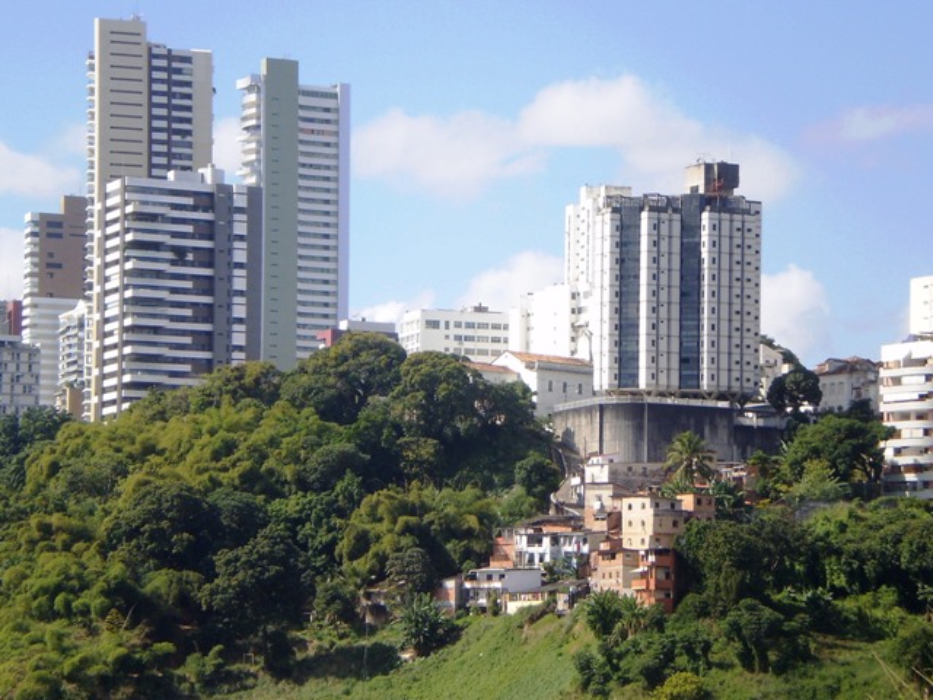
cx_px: 466
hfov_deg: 20.0
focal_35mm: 98
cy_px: 350
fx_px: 2641
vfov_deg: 15.1
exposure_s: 1/320
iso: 64
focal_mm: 17.3
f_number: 5.7
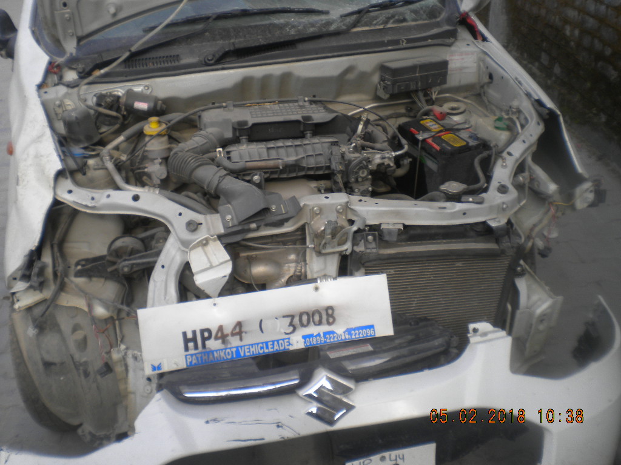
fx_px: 628
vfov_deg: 40.7
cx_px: 310
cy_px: 232
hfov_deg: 52.6
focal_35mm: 35
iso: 80
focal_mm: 6.3
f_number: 4.6
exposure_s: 1/200
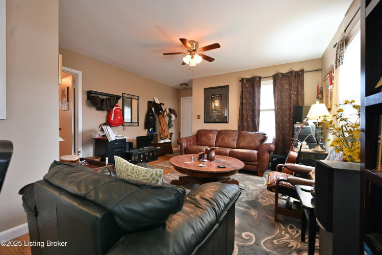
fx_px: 159
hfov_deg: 100.4
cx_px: 191
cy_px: 128
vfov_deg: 77.4
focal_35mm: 15
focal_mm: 15
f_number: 5.6
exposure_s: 1/13
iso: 2000
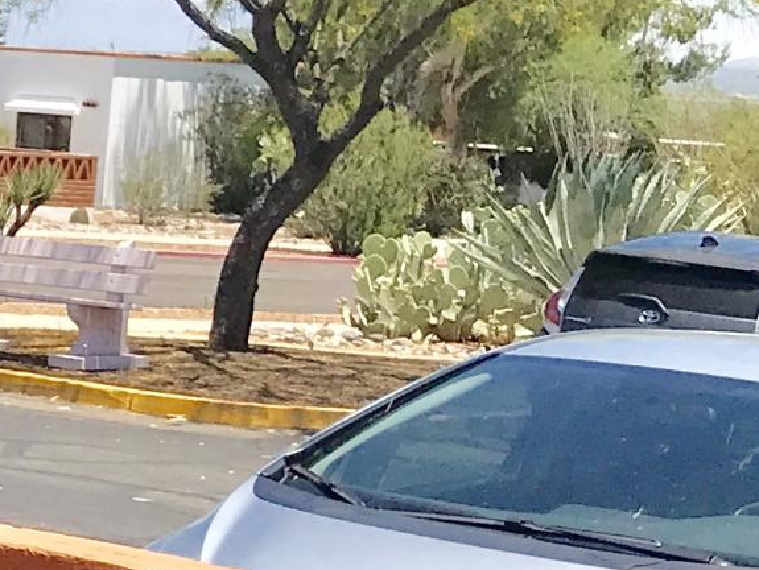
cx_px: -1214
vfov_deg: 10.2
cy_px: 205
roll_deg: -3.1
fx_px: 3203
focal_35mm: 146
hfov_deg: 10.9
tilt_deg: -5.1
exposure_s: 1/2740
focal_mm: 3.99
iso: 20
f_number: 1.8
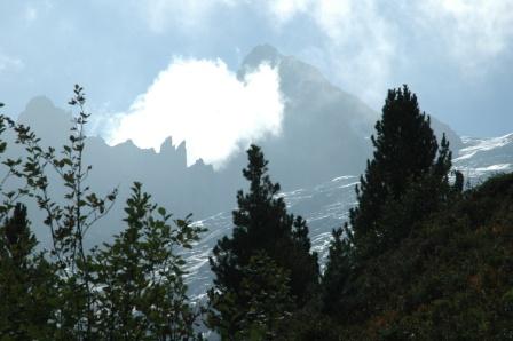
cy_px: 170
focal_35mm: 105
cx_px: 256
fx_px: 1495
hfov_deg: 19.5
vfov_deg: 13.0
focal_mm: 70
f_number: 11
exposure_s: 1/500
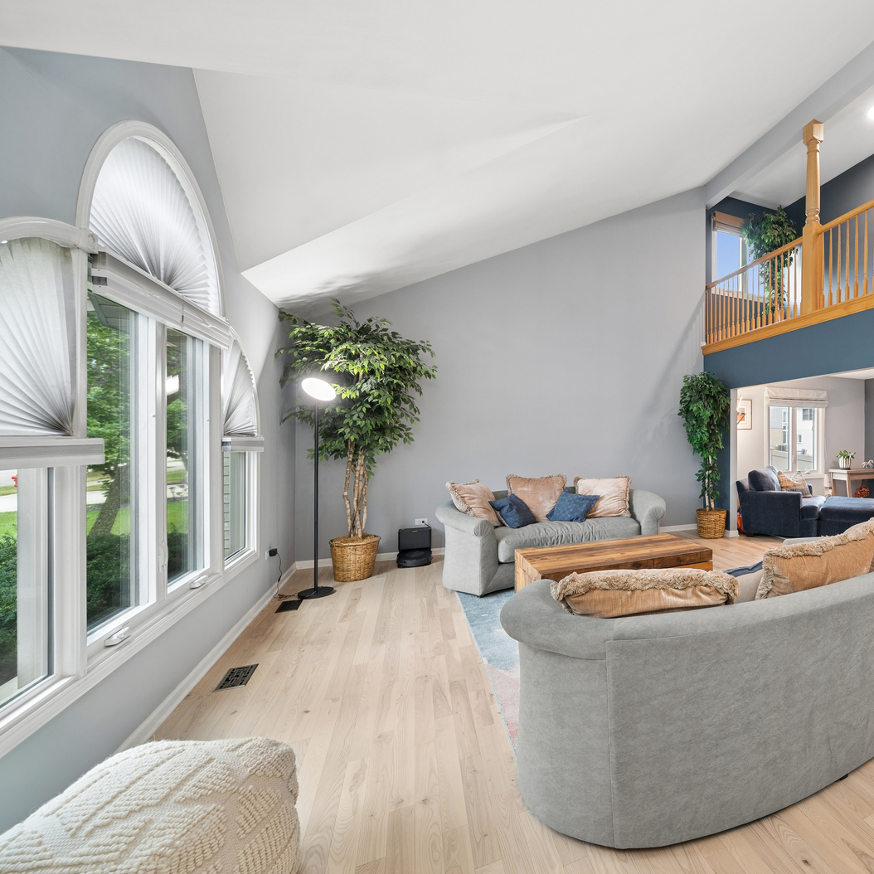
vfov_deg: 84.0
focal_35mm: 17
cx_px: 667
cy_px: 436
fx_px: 486
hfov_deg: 77.0
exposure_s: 1/2
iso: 400
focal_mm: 13
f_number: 8
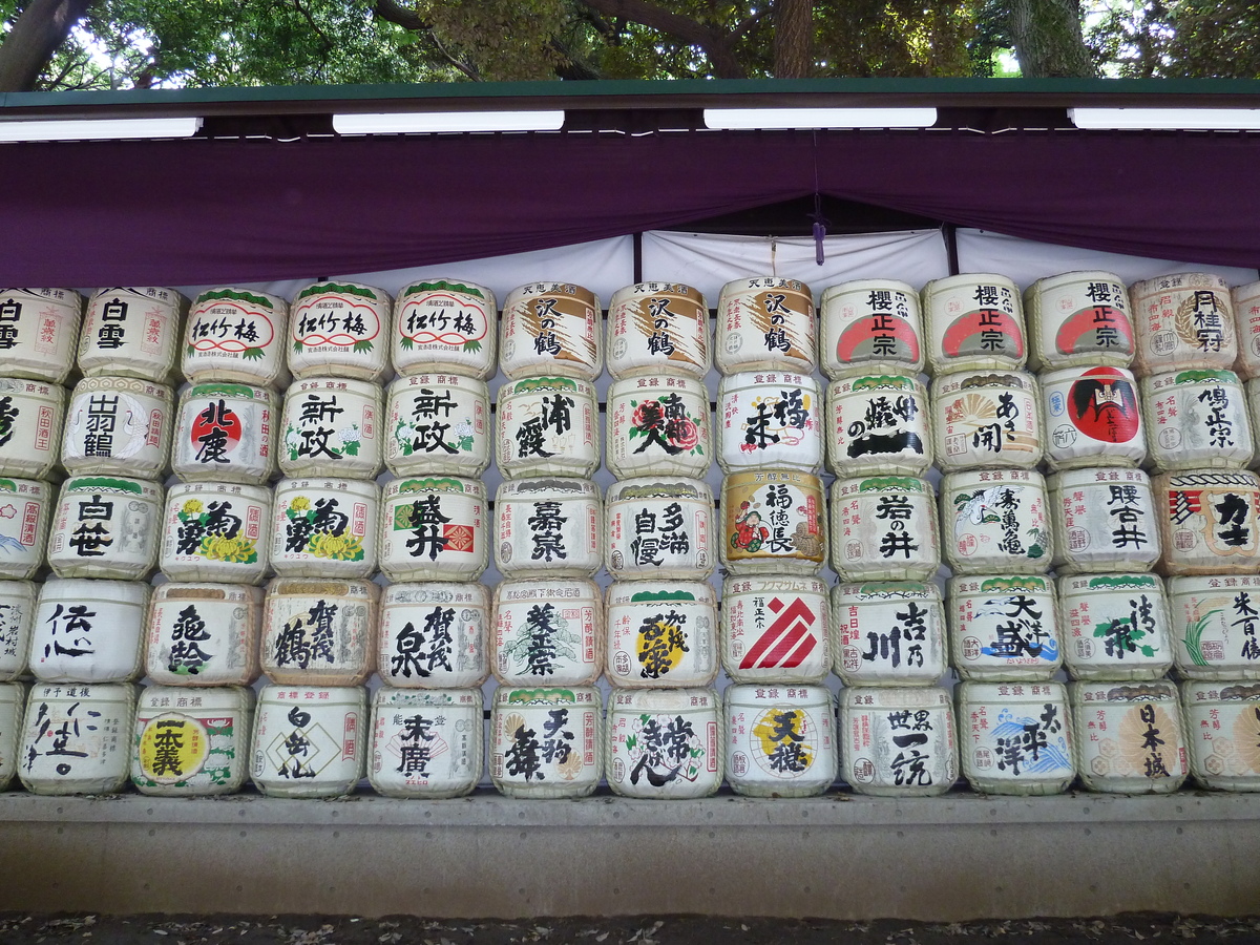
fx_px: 910
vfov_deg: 54.9
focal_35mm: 25
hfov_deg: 69.4
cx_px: 630
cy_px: 472
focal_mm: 4.1
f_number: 3.3
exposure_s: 1/30
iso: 250
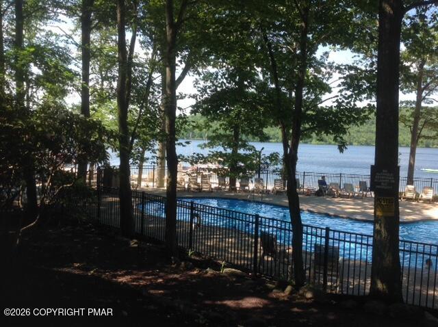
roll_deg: -0.4
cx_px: 219
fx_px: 442
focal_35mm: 35
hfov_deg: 52.7
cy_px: 164
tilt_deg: -2.5
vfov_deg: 40.6
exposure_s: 1/438
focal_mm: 4.28
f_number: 2.4
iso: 50
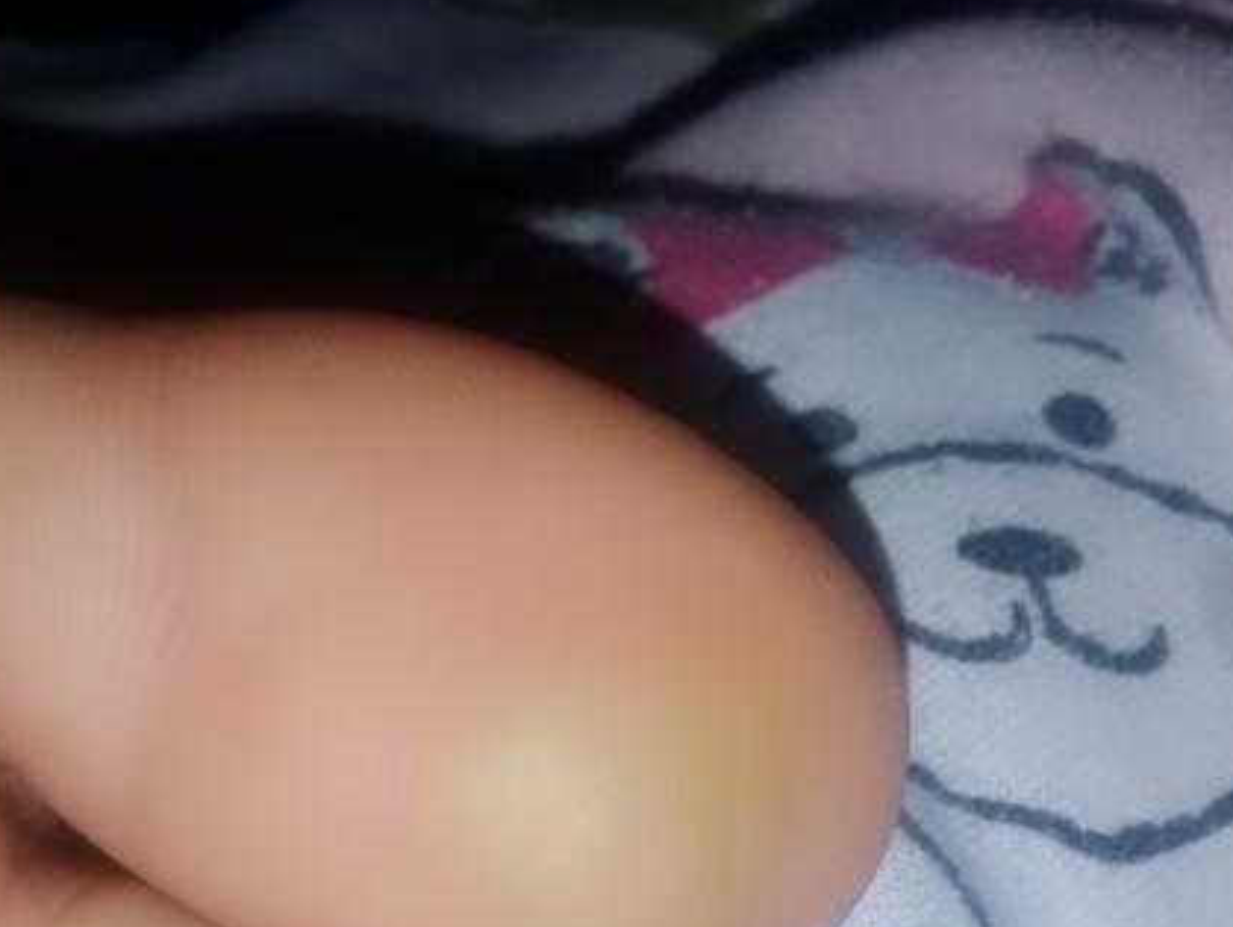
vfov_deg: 28.0
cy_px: 739
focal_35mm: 51
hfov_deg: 37.5
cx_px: 597
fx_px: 1818
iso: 50
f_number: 2.2
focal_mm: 3.3
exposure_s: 1/323
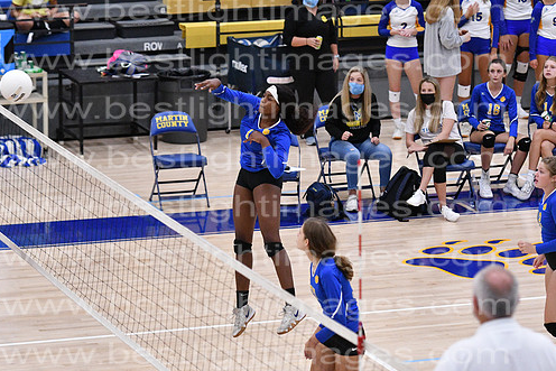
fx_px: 2981
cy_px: 184
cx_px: 256
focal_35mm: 193
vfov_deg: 7.1
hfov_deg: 10.7
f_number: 3.2
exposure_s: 1/1000
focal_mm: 110
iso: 6400
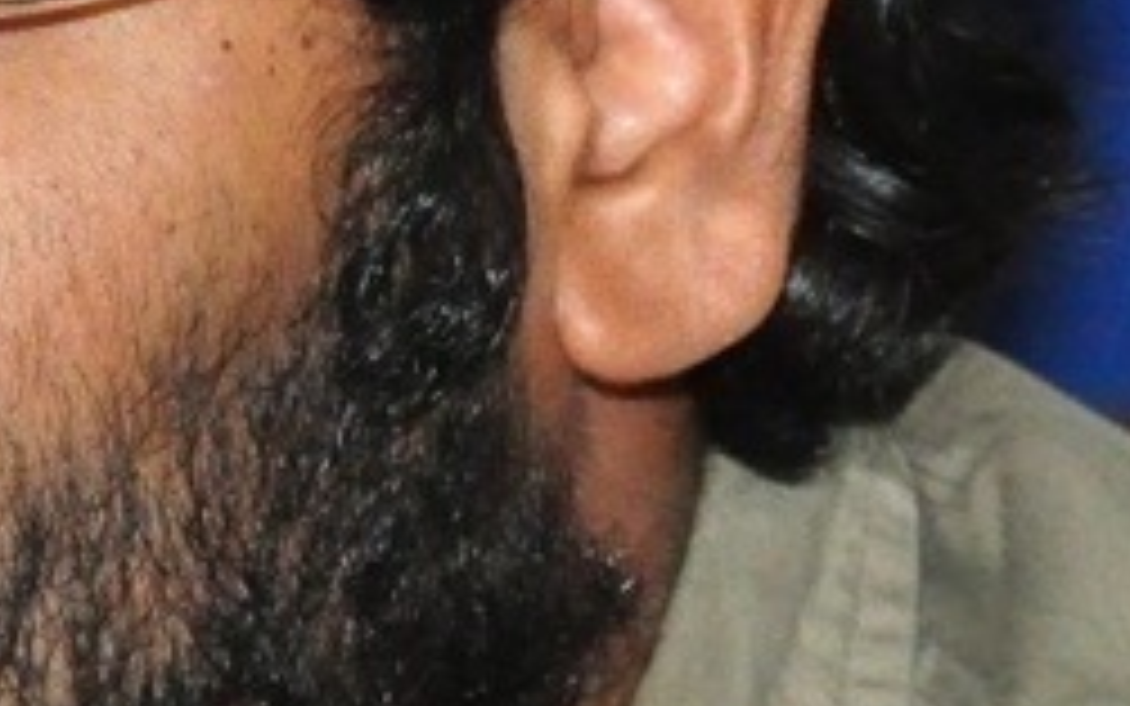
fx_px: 23608
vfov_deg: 1.7
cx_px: -392
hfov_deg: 2.7
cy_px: 110
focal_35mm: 766
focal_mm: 105
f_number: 5.6
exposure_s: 1/125
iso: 3200
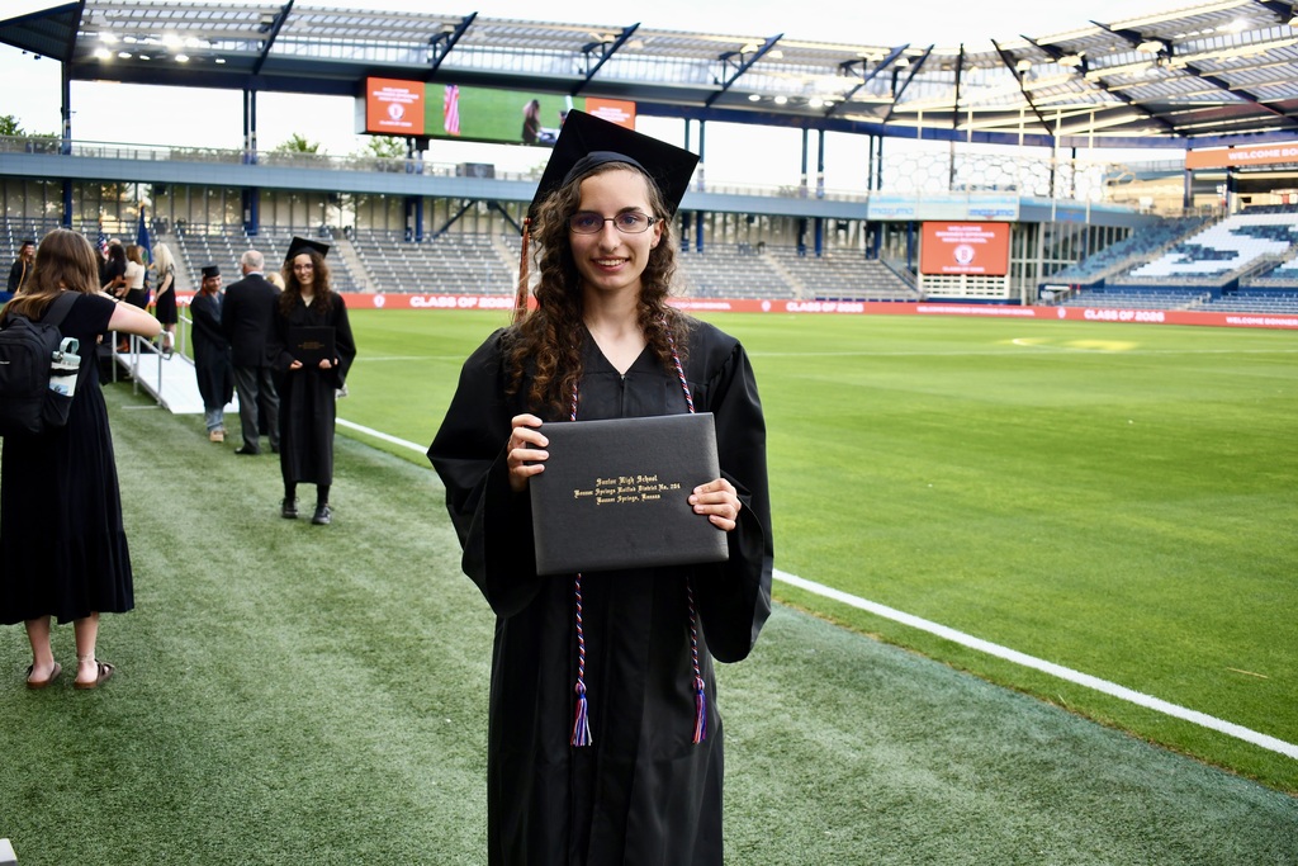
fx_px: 1298
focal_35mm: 36
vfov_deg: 36.9
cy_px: 433
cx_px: 649
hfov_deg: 53.1
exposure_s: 1/250
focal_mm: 24
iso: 400
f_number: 4
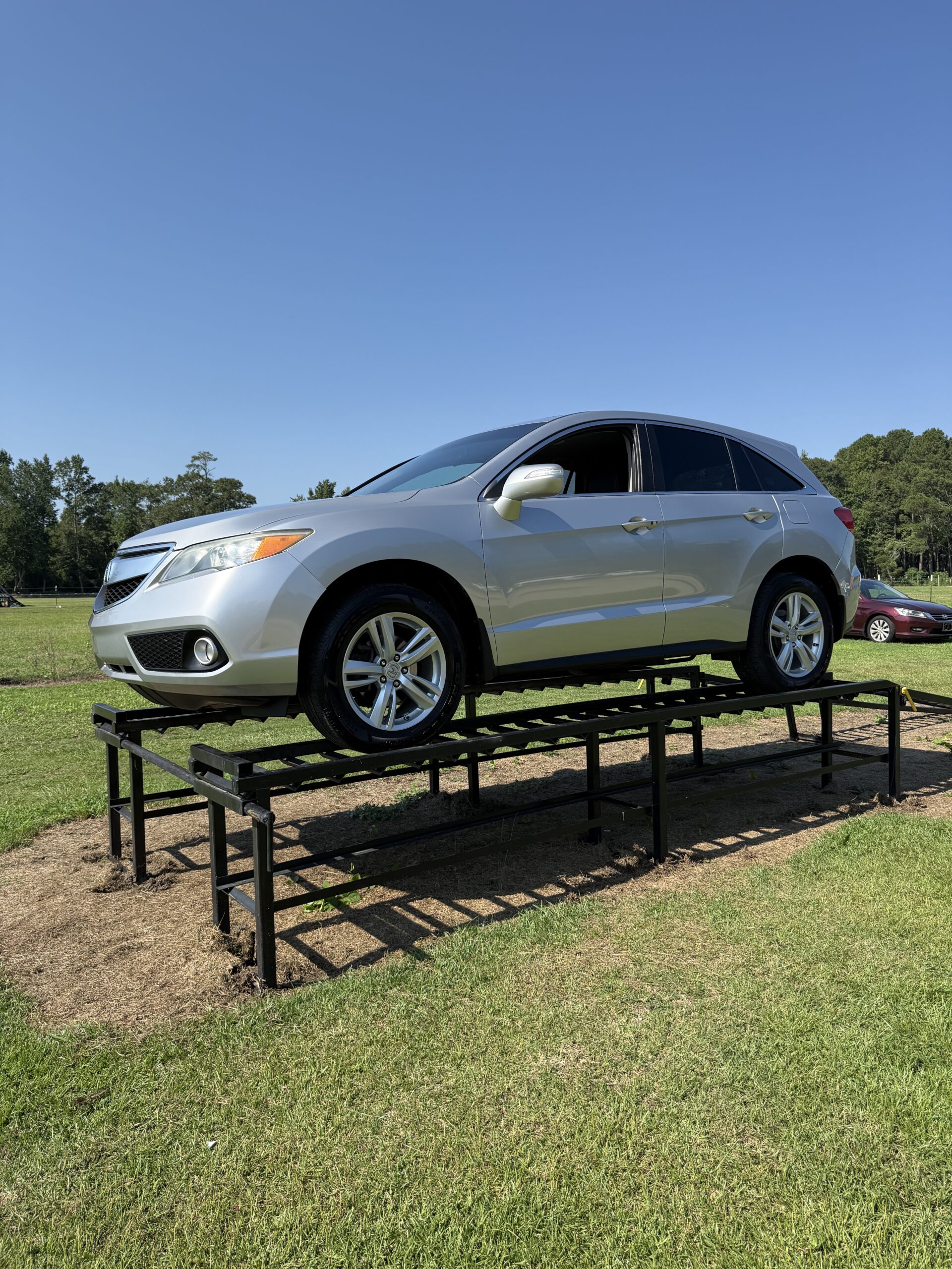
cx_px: 476
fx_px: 880
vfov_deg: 71.6
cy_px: 634
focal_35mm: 24
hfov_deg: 56.8
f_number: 1.78
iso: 100
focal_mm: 6.76
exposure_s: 1/2801
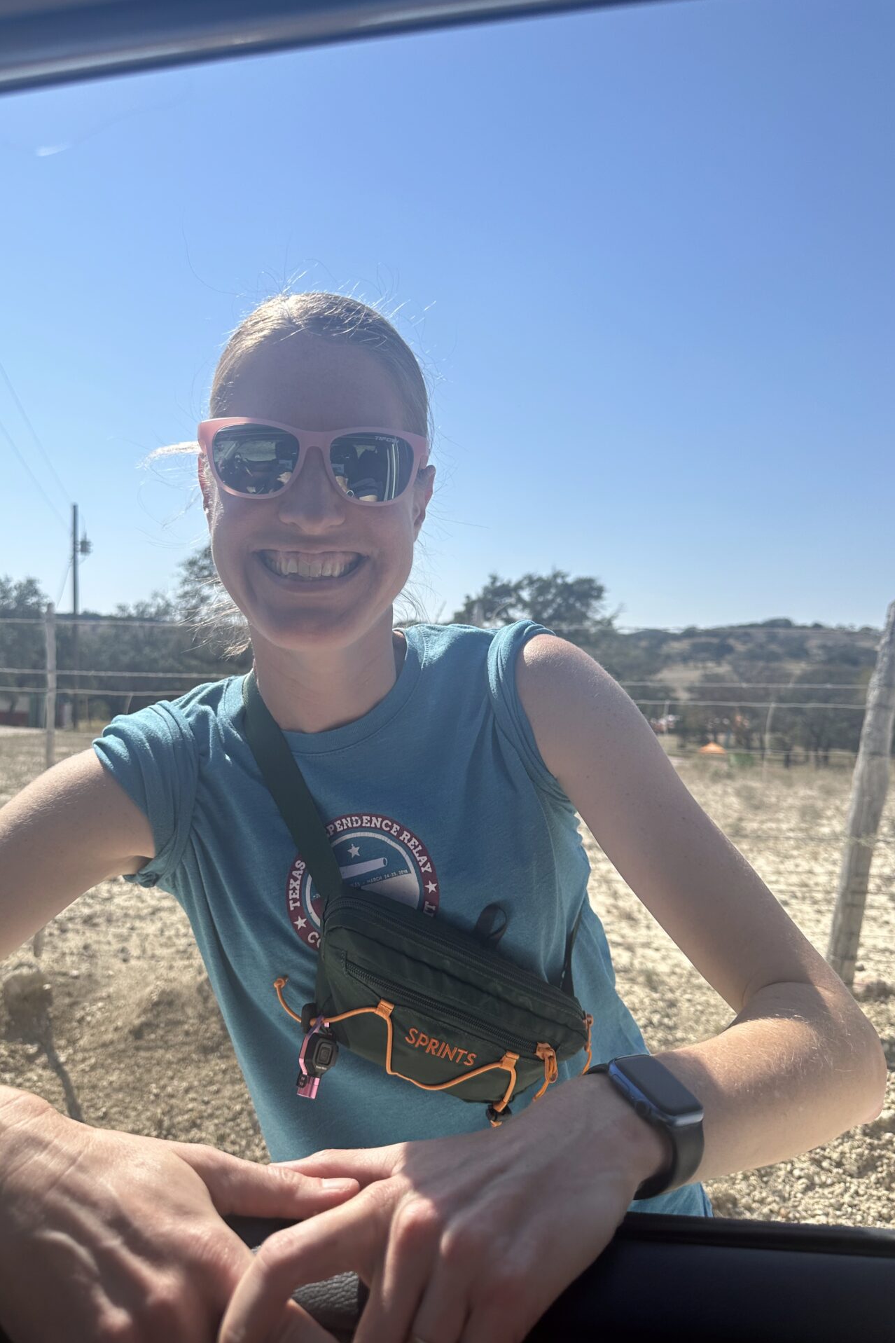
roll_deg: -2.7
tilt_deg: -0.5
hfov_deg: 51.2
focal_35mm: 25
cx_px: 403
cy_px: 671
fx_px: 932
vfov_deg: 71.5
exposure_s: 1/5848
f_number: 1.78
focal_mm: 6.86
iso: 80
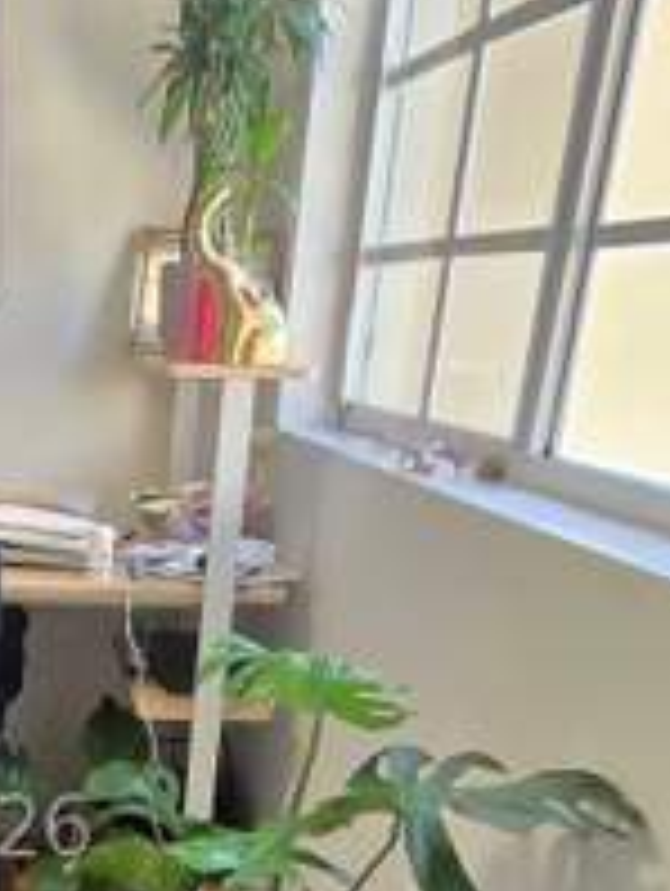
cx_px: -13
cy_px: 828
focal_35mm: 42
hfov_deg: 31.6
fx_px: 1082
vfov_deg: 40.7
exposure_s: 1/60
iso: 800
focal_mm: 1.7
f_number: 2.2
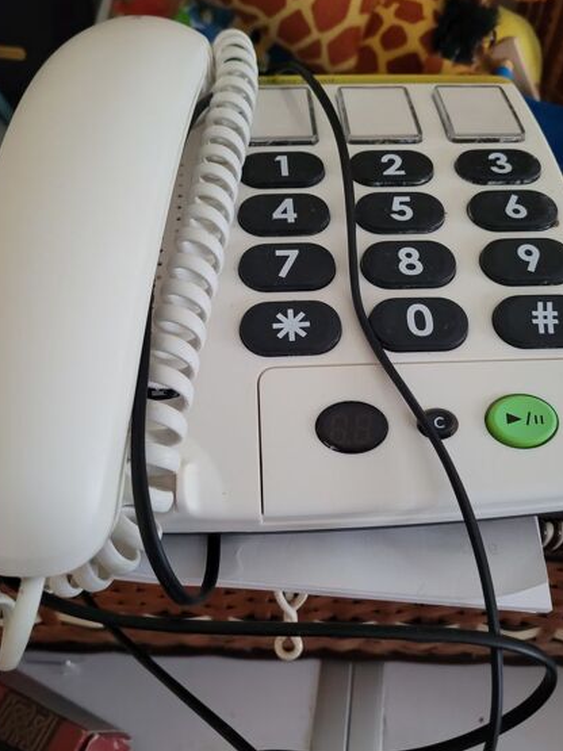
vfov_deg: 60.0
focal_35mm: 30
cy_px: 361
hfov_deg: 46.8
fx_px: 651
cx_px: 287
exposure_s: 1/50
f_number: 1.8
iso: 800
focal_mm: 5.4
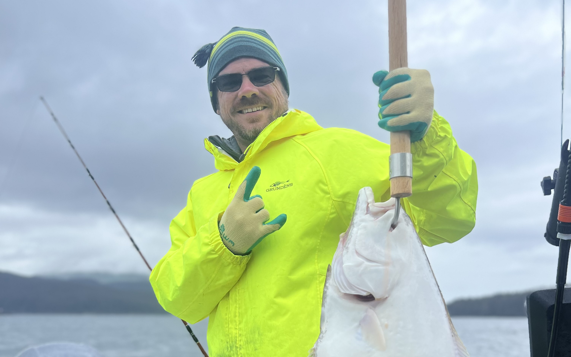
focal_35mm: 37
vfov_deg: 33.1
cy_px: 304
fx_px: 576
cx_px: 287
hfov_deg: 52.7
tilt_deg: +2.1
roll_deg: +0.2
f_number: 1.5
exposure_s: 1/1449
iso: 50
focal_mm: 5.7
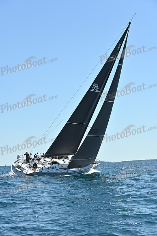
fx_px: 458
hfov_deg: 19.5
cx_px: 78
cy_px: 118
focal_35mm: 70
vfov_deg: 28.8
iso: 320
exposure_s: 1/1000
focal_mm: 70
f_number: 7.1
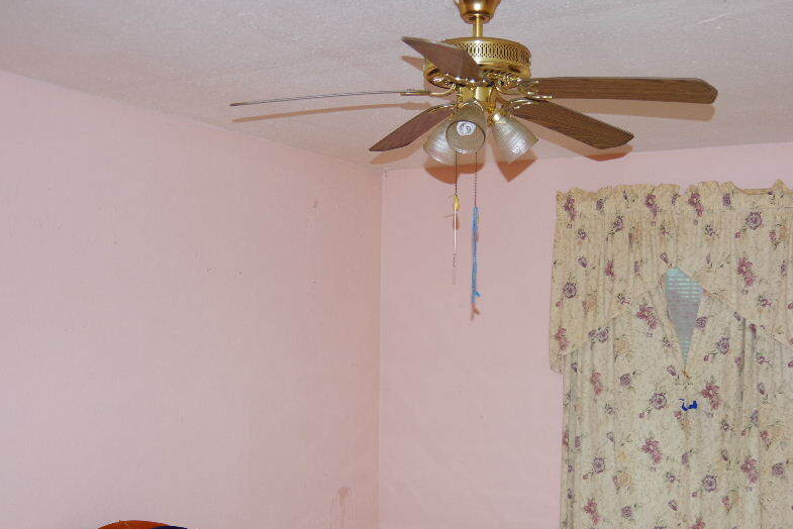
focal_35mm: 44
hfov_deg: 44.4
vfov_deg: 30.0
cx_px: 453
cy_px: 402
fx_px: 970
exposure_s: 1/50
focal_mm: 18
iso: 400
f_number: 3.5
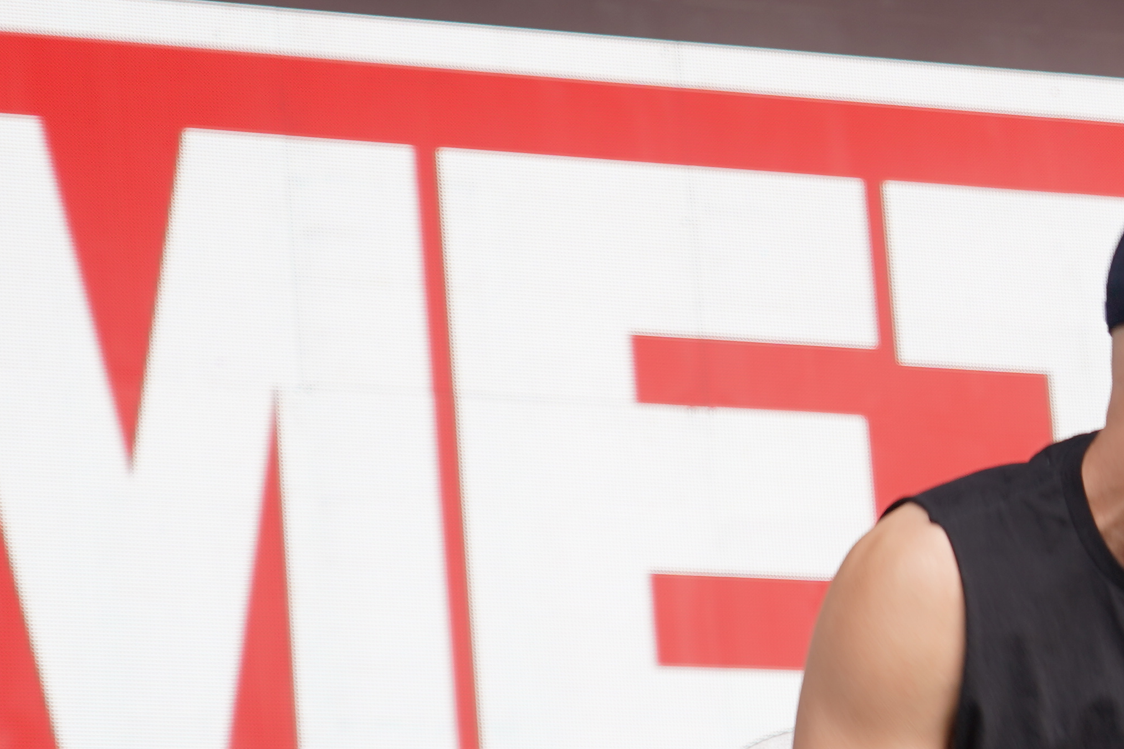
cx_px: 1329
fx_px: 6650
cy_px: 517
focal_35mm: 213
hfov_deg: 9.5
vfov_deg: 6.4
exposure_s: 1/100
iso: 100
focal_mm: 72
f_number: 4.5
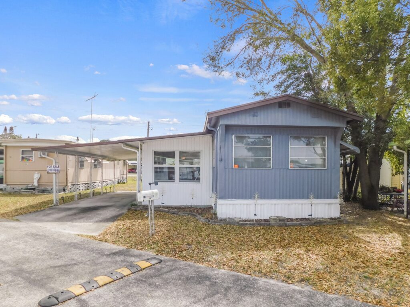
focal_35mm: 24
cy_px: 154
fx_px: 284
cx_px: 205
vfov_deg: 56.8
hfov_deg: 71.6
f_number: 6
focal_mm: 4.1
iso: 125
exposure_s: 1/400
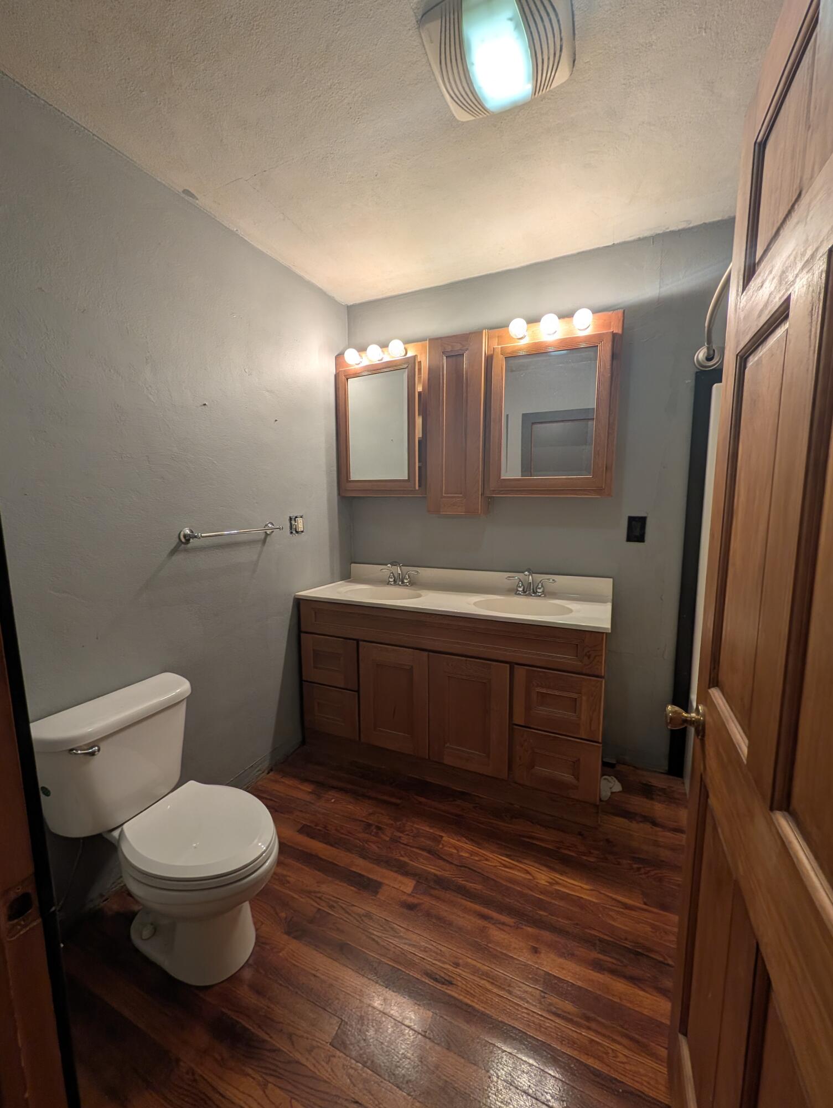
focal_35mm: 12
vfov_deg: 110.5
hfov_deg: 94.6
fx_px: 384
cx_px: 416
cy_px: 554
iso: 60
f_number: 1.7
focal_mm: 2.02
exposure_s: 1/60
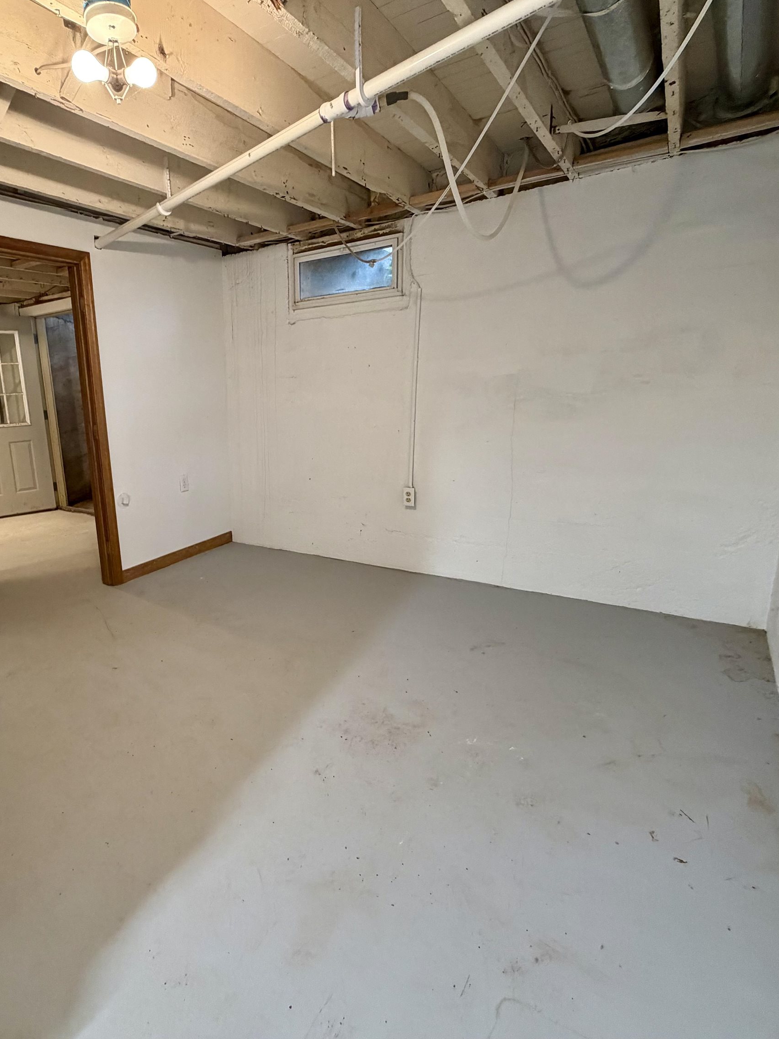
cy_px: 511
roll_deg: +2.7
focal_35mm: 19
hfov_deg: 67.1
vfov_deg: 84.7
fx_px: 570
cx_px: 271
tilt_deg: -12.8
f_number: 2.2
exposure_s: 1/60
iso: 320
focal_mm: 2.22
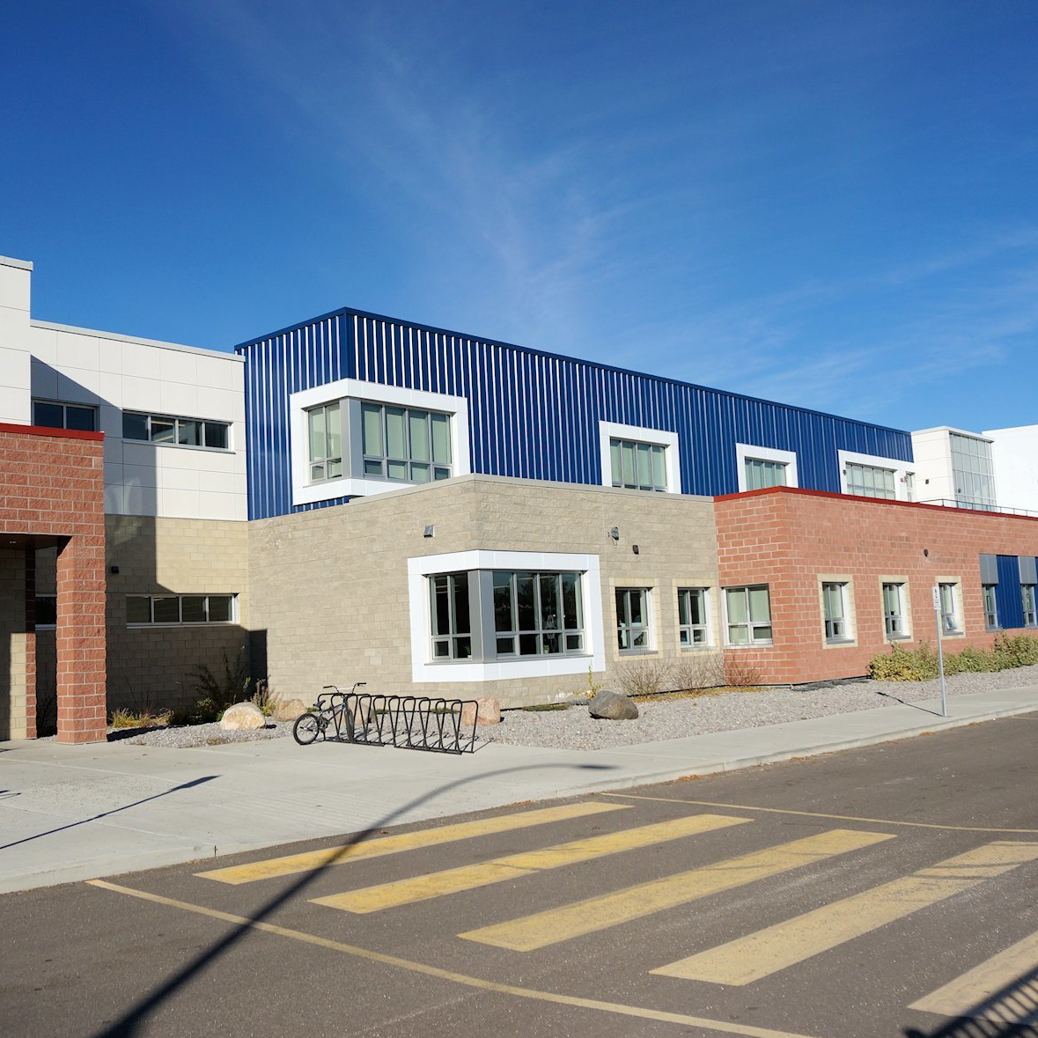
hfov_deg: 47.2
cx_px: 499
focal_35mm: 35
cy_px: 515
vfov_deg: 47.2
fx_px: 1187
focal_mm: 18
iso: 200
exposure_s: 1/4000
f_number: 4.5
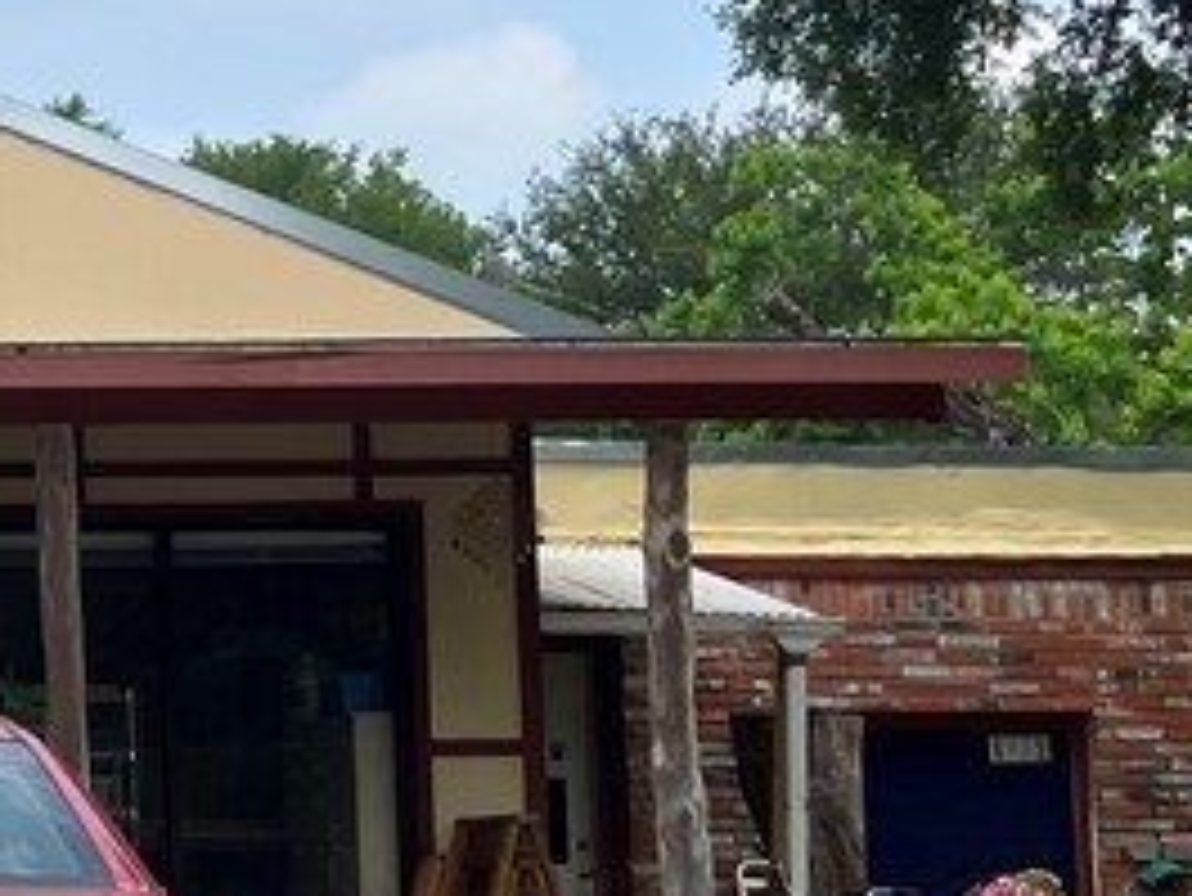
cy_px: 459
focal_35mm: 108
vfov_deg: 13.7
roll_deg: -0.5
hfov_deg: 16.3
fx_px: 3721
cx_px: -688
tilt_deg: +7.5
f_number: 1.8
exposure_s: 1/2024
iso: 32
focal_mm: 3.99
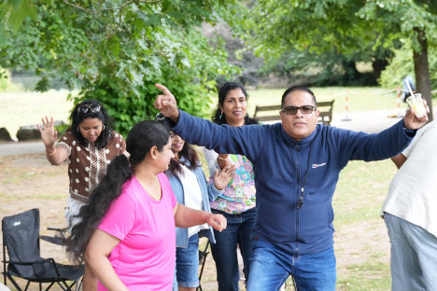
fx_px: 1013
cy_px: 116
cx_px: 188
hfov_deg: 24.3
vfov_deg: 16.4
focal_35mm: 83
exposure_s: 1/160
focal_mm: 38.2
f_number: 2.8
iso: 400
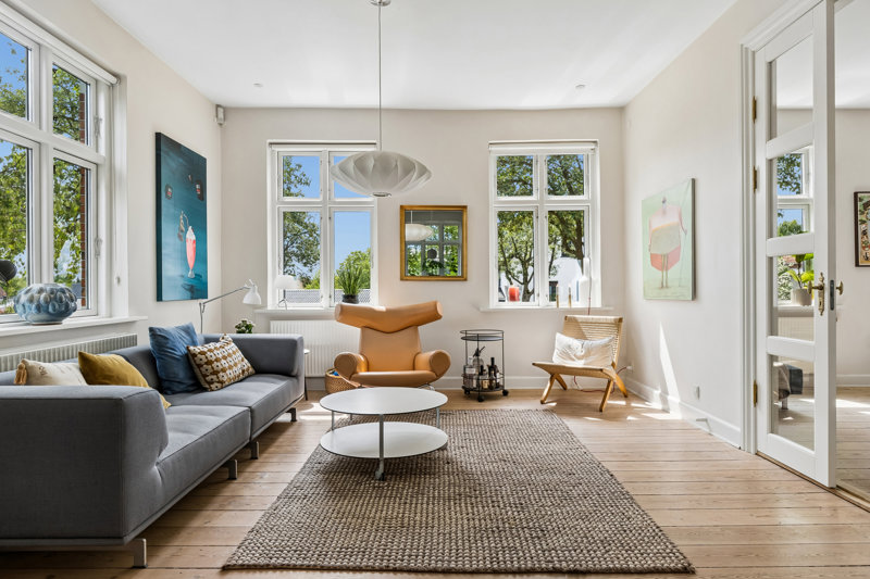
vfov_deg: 56.1
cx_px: 435
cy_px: 290
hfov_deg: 77.3
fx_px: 544
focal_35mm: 22
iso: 200
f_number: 8
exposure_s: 1/25
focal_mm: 15
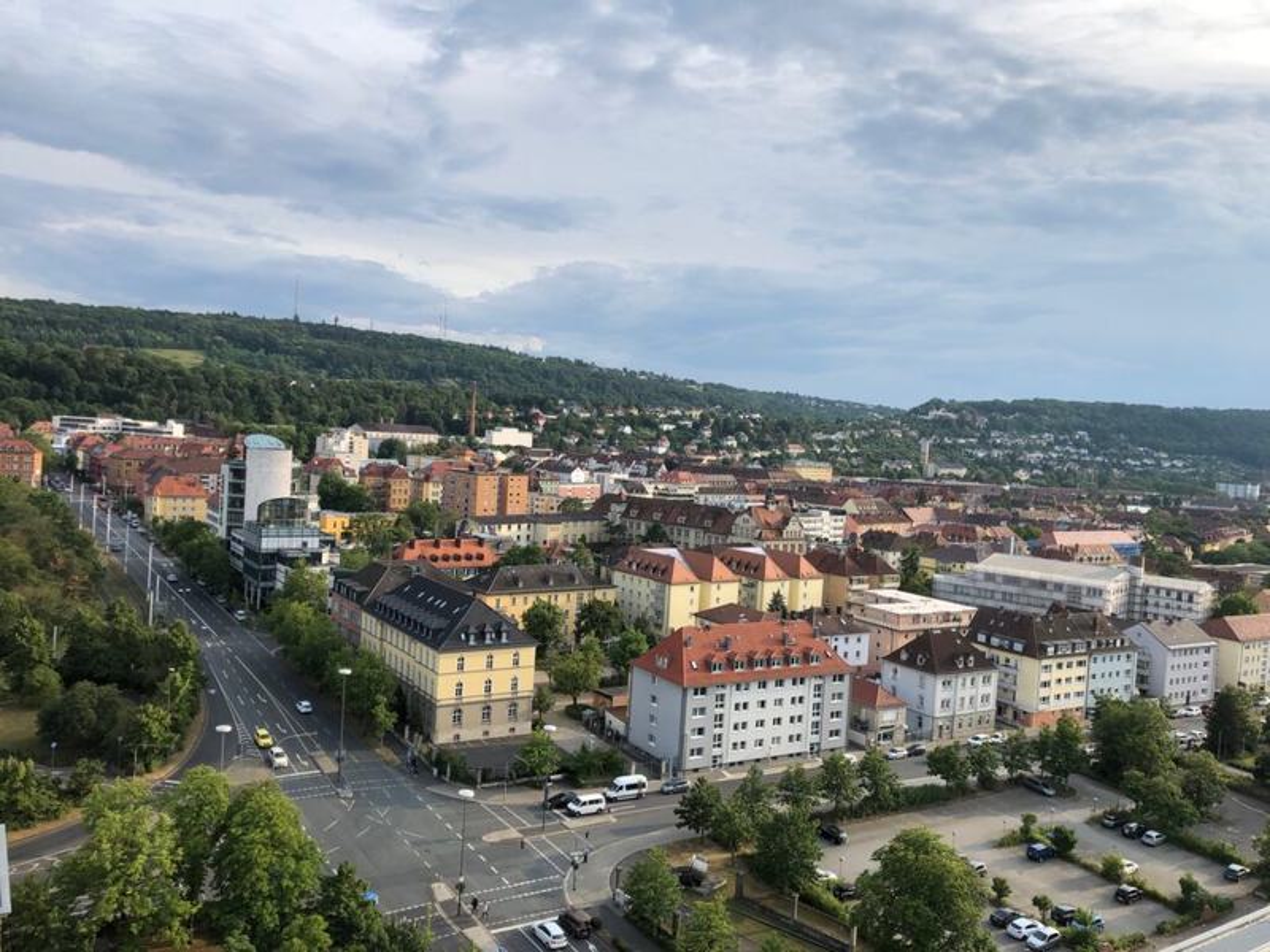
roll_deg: -0.9
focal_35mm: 28
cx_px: 635
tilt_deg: -0.7
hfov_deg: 63.4
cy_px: 476
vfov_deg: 49.7
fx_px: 1027
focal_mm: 4
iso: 20
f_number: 1.8
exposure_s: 1/1021
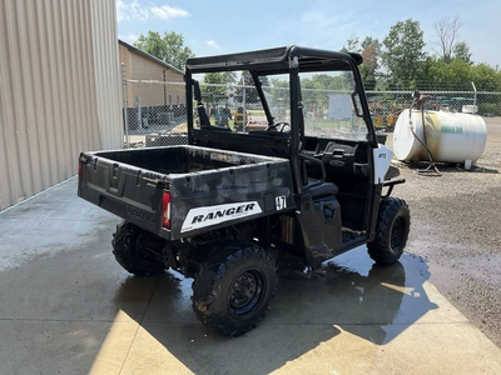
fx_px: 420
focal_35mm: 29
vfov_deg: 48.2
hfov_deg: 61.7
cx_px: 250
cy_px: 188
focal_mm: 3
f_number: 1.8
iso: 25
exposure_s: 1/642
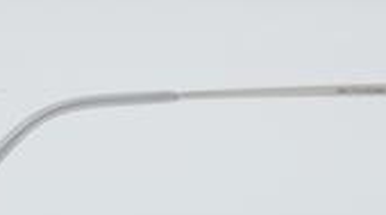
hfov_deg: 11.7
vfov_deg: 6.5
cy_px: 260
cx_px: 170
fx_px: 1891
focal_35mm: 185
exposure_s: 1/3
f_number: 32
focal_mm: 50
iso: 100
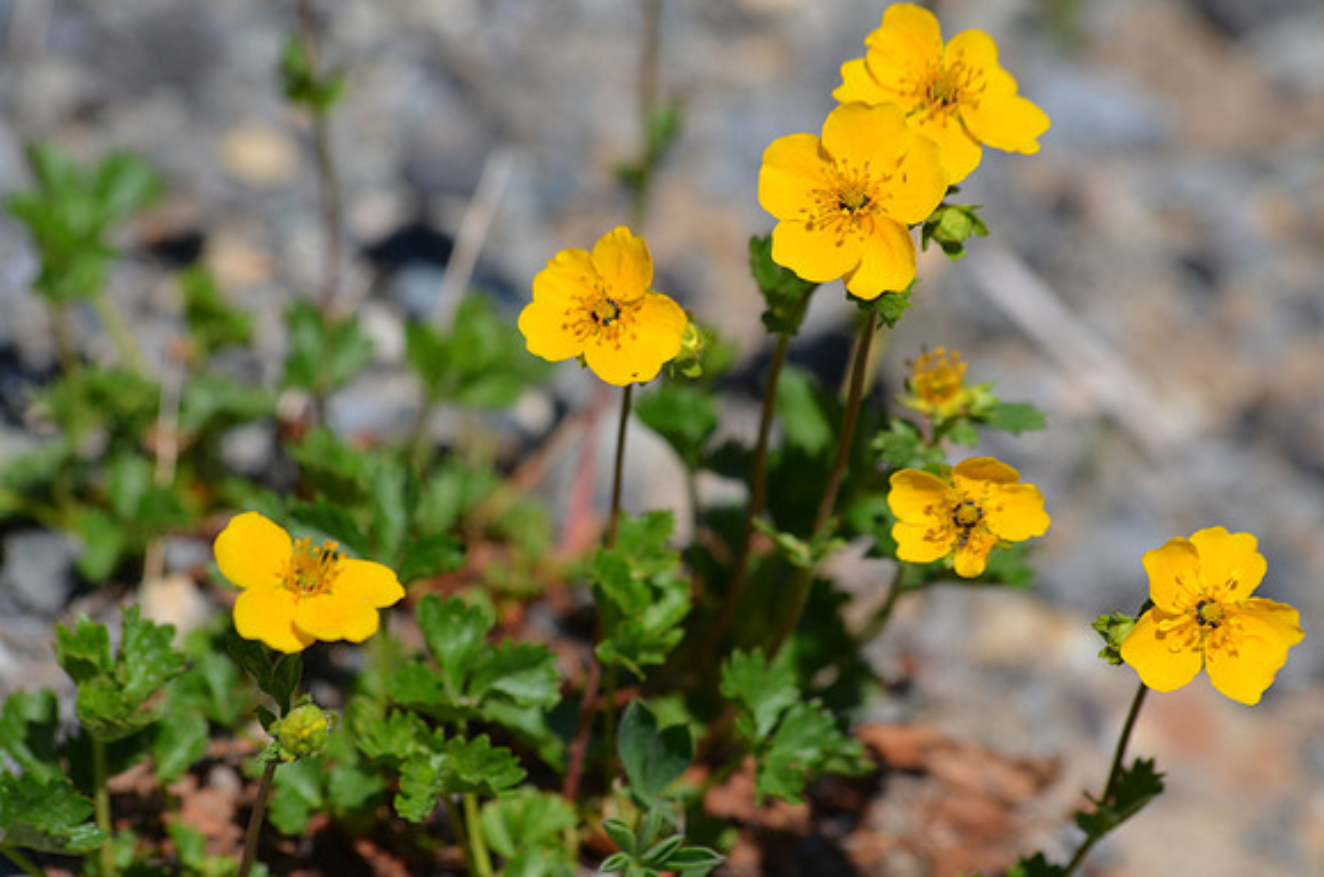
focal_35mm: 225
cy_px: 438
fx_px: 8257
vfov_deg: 6.1
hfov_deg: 9.2
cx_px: 662
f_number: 7.1
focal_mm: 150
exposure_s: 1/2000
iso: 400
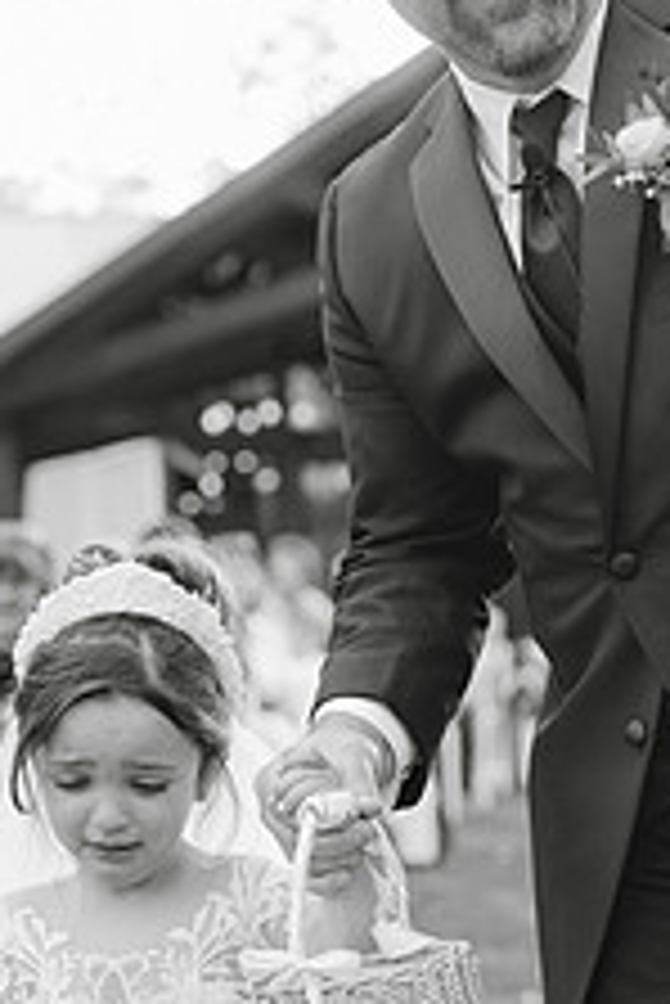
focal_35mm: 101
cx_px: 472
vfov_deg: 20.1
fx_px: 2815
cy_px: 657
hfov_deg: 13.5
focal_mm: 50
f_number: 3.2
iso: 400
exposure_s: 1/250
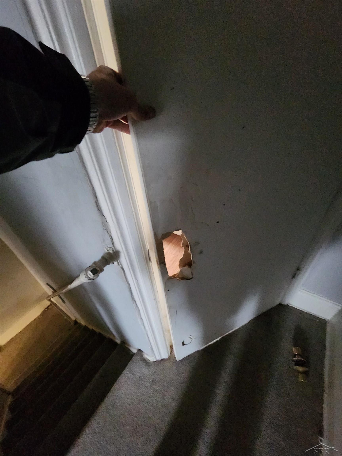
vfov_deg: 106.2
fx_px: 171
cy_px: 228
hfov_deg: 89.9
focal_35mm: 13
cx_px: 171
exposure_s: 1/24
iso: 1000
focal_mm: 2.2
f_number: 2.2
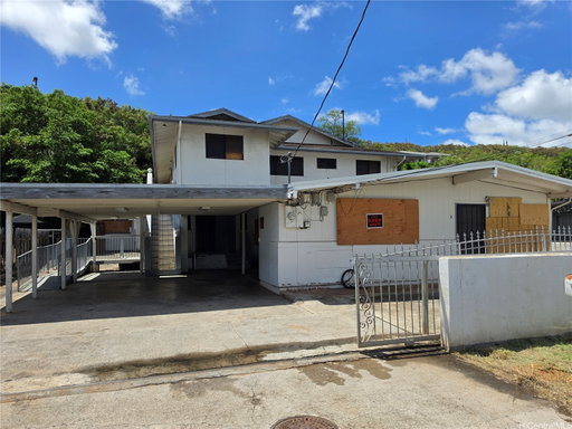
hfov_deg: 73.9
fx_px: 380
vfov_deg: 58.9
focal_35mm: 23
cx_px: 286
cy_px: 214
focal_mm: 6.5
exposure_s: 1/7329
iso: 64
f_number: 1.4
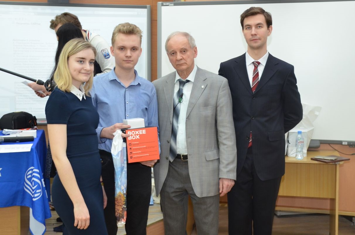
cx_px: 178
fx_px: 398
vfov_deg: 32.9
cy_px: 118
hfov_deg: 48.0
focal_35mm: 40
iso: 800
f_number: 4
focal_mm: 27
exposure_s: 1/60
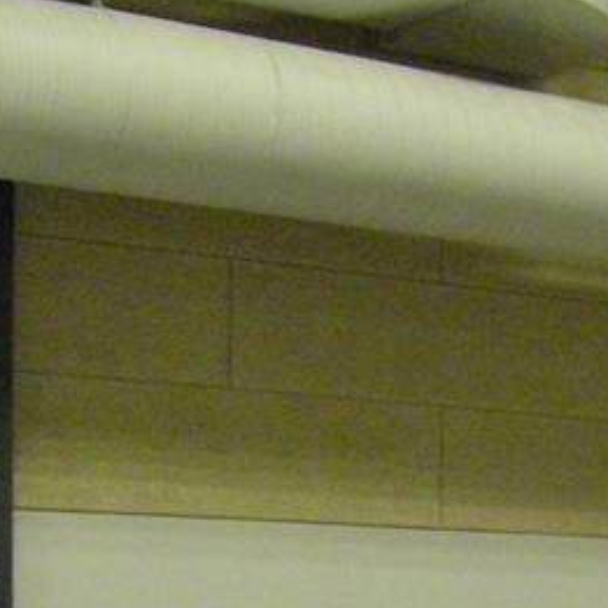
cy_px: 801
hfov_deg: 13.1
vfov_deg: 12.8
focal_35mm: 132
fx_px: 2623
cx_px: 580
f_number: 3.5
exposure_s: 1/40
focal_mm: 6.3
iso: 800
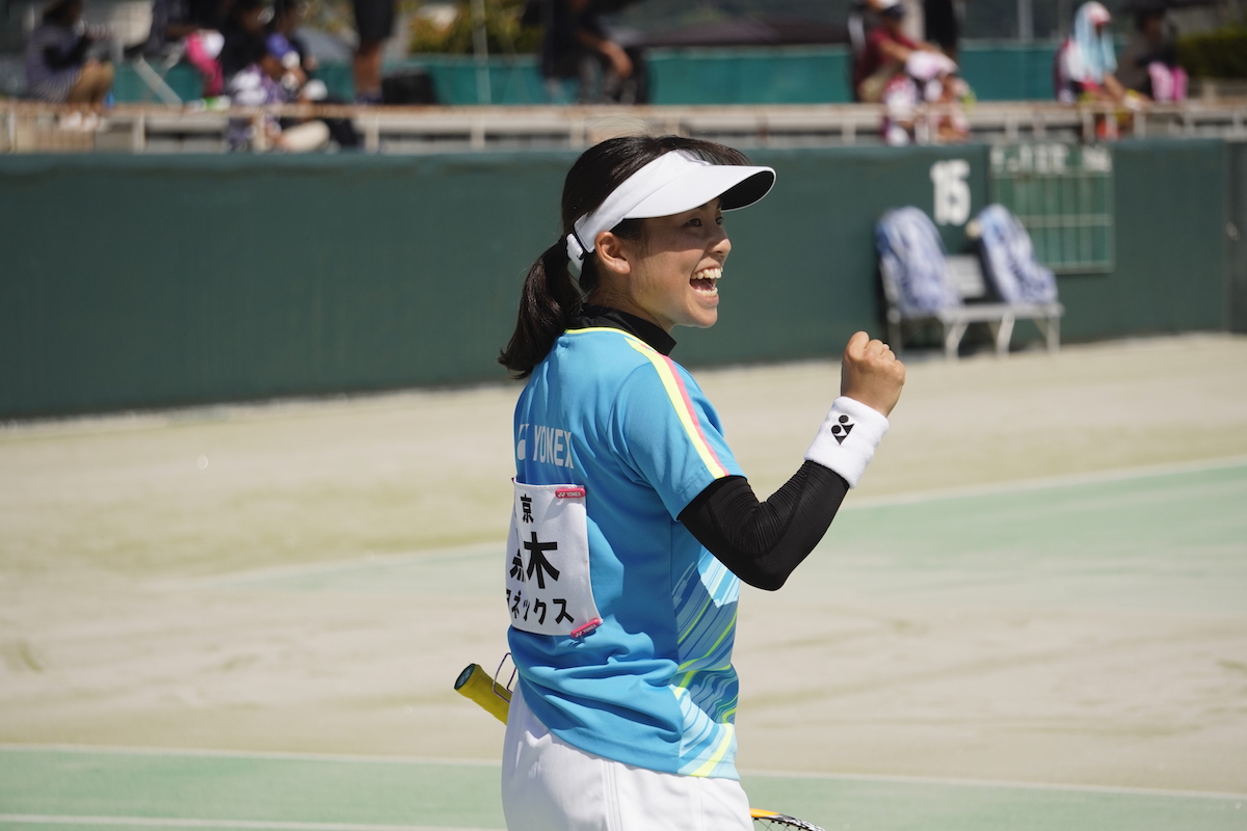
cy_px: 416
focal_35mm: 183
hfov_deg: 11.2
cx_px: 624
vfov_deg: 7.5
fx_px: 6338
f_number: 5.6
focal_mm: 122
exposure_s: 1/4000
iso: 400
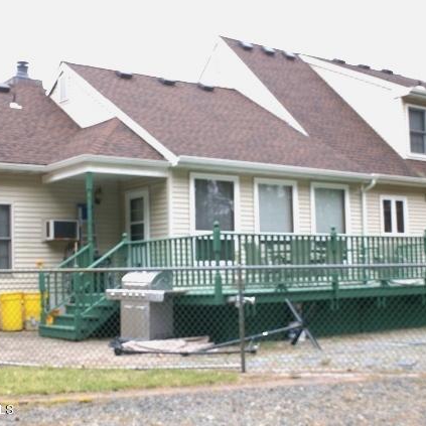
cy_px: 214
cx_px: 164
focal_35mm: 54
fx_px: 752
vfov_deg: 31.6
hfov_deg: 31.5
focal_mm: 28
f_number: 7.1
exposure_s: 1/60
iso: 100
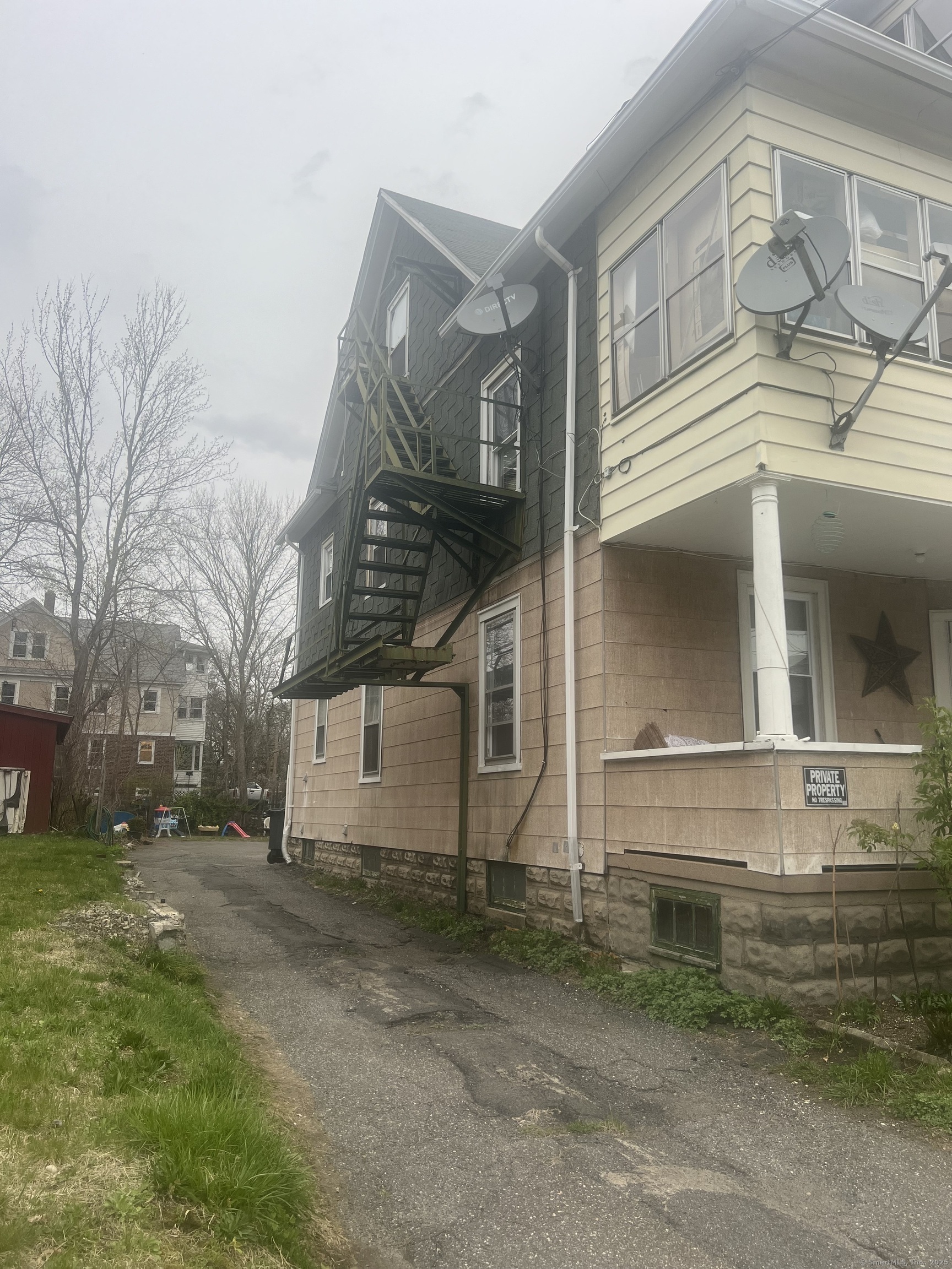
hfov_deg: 53.1
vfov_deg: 67.3
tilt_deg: +11.4
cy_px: 634
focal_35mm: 26
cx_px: 476
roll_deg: -0.2
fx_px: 953
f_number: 1.5
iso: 40
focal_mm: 5.7
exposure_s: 1/121
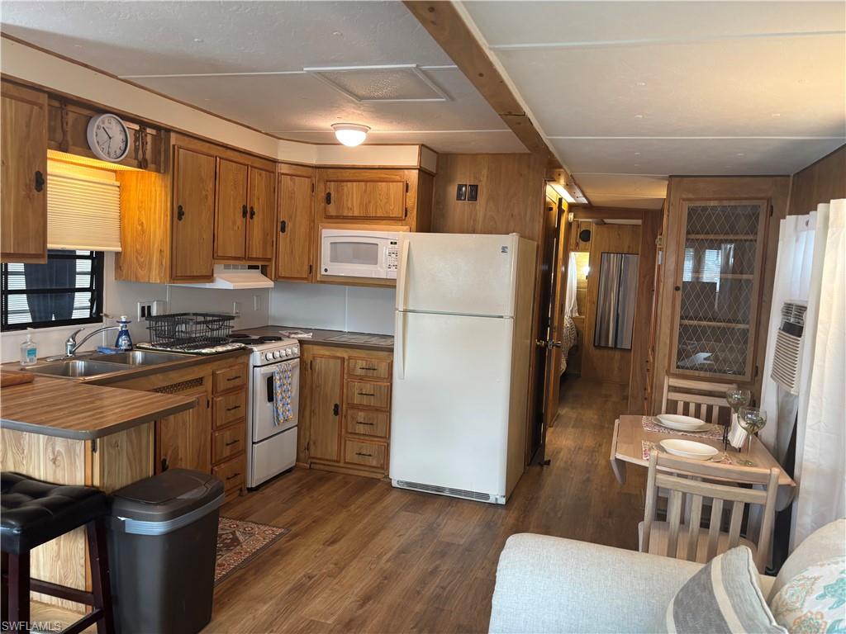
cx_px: 423
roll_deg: -1.5
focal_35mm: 26
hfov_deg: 67.3
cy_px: 317
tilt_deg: -8.1
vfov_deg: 53.1
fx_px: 635
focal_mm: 5.96
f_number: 1.6
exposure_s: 1/60
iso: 125
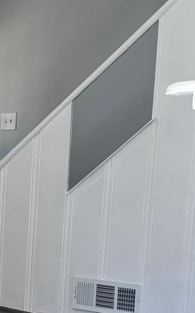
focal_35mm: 96
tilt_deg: -7.5
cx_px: -327
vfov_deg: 21.4
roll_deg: -0.9
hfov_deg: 10.8
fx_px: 817
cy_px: 245
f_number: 1.6
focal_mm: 5.96
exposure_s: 1/120
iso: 64
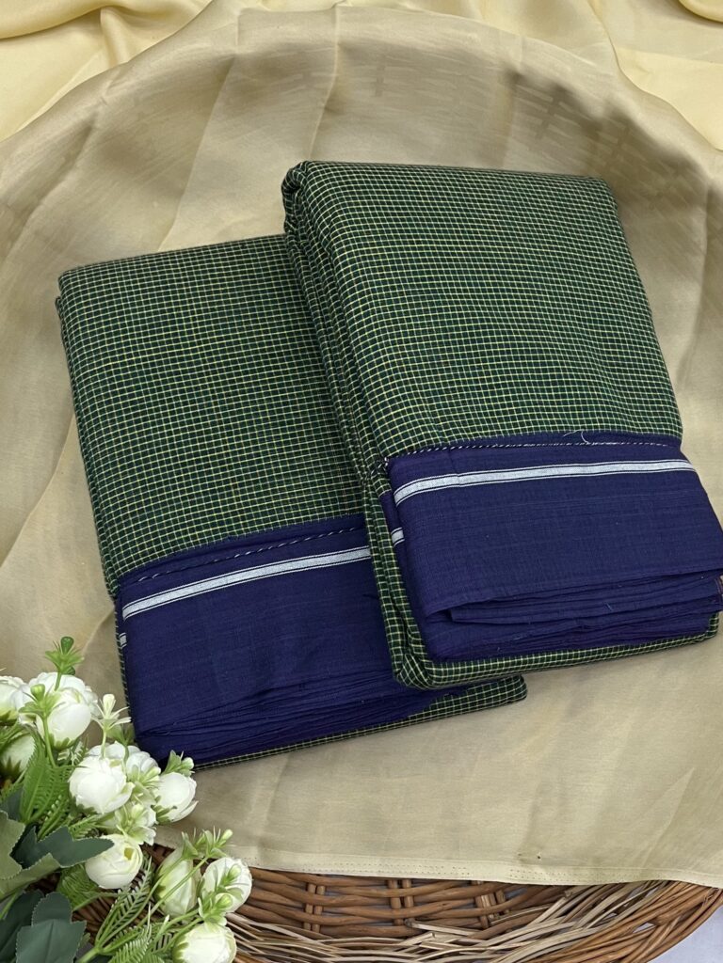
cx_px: 362
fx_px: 724
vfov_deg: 67.3
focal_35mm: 26
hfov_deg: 53.1
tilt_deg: -76.8
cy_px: 482
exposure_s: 1/50
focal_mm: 5.1
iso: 80
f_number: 1.6
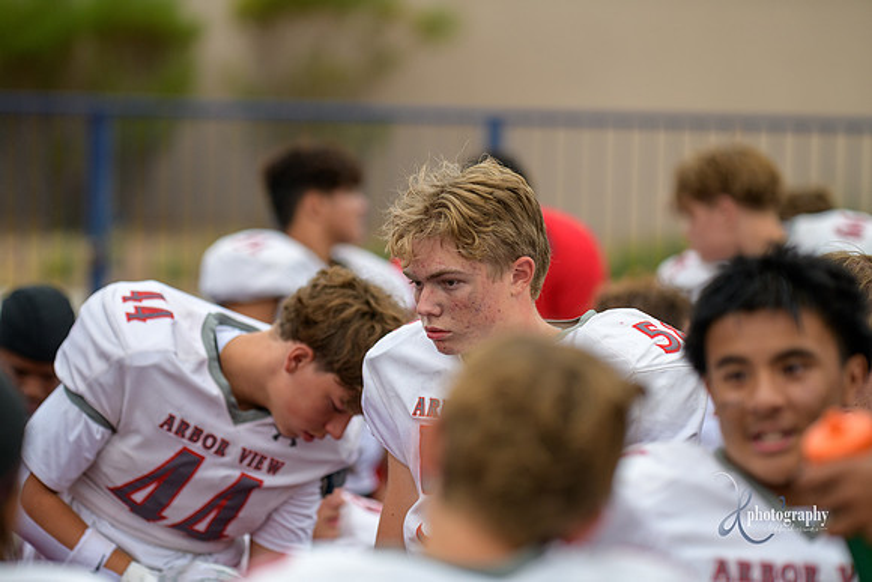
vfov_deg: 8.1
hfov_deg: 12.1
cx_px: 436
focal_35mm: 170
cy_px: 291
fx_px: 4119
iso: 450
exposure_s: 1/500
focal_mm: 170
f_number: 2.8
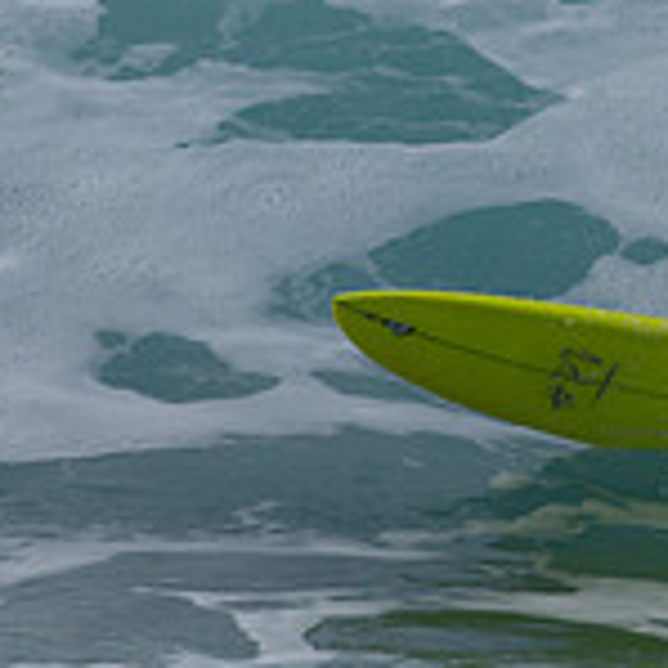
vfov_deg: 1.0
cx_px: 1237
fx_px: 38971
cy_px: -96
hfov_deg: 1.0
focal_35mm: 1785
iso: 250
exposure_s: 1/800
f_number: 5.6
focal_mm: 360
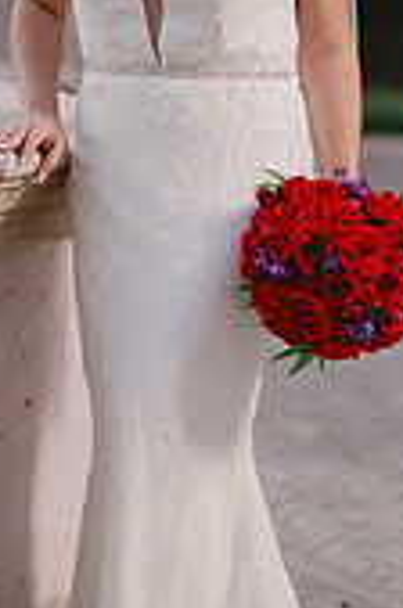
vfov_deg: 9.1
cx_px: 189
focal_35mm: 227
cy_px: 133
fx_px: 3827
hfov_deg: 6.0
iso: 250
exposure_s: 1/200
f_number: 2
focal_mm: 85
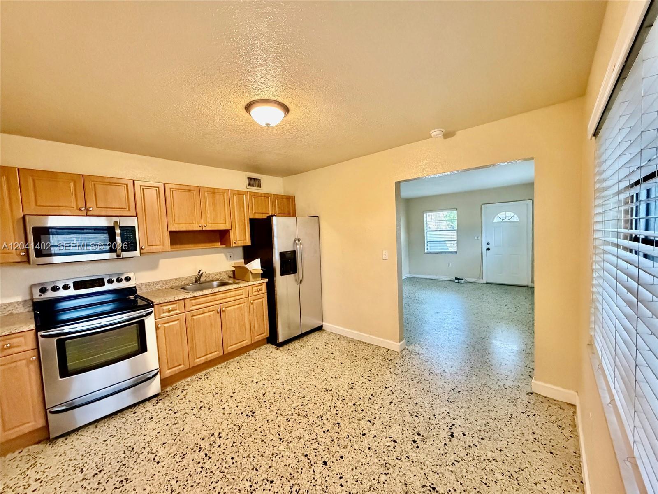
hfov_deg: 102.1
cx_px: 329
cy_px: 247
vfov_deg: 85.7
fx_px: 266
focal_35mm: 14
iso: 1000
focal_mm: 2.22
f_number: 2.2
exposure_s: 1/60
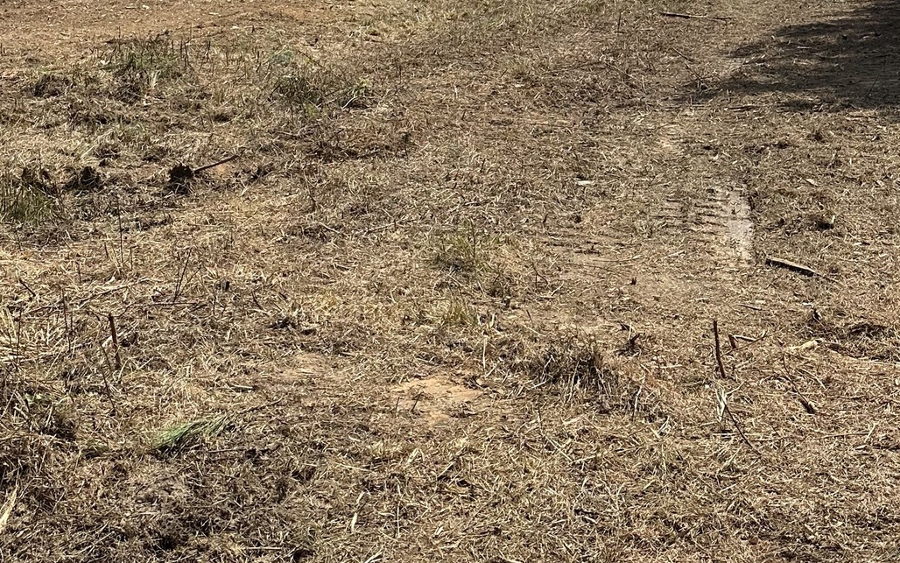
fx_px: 1398
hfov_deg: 35.5
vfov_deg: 20.6
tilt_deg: +3.0
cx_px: 333
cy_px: -186
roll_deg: +1.0
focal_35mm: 57
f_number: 1.78
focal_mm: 6.86
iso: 80
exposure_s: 1/6211
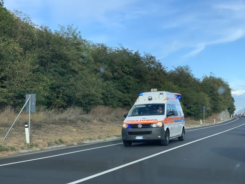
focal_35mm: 53
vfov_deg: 27.5
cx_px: 120
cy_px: 91
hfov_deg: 36.2
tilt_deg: +3.7
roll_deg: +0.2
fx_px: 375
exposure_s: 1/381
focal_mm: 6
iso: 16
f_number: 2.4
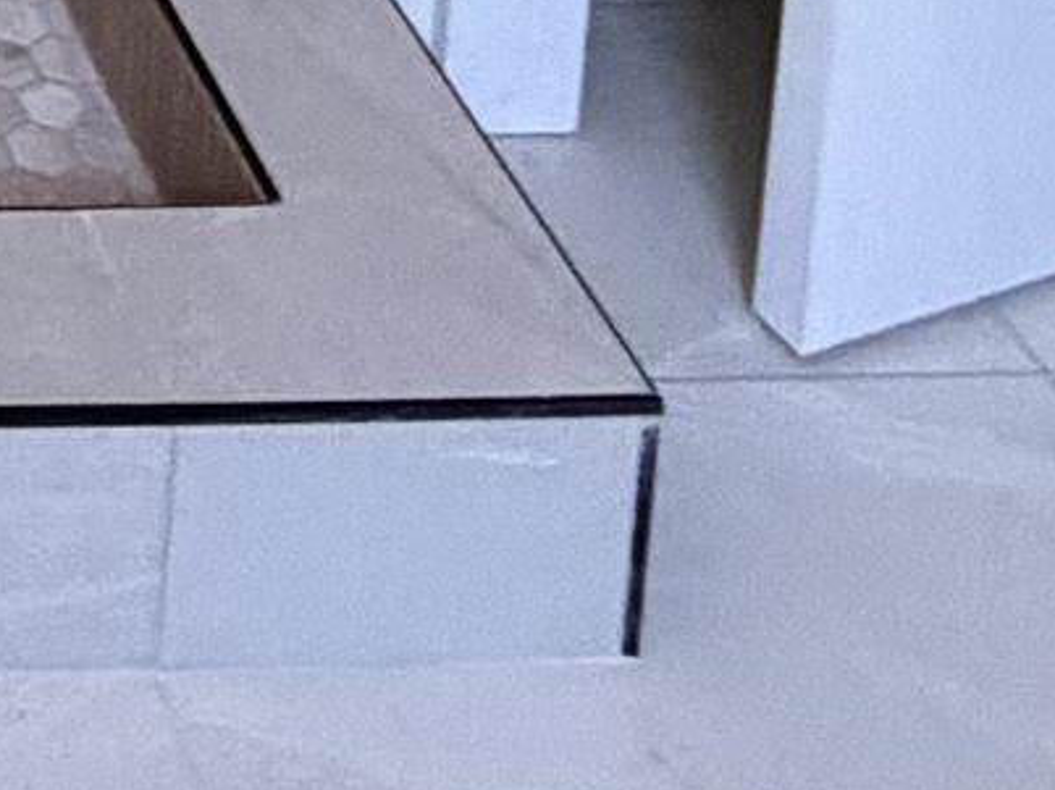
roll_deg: +0.0
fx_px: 3259
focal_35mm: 107
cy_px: -1905
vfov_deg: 9.3
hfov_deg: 15.0
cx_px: -1063
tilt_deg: -9.4
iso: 320
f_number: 2.2
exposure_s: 1/60
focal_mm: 2.22
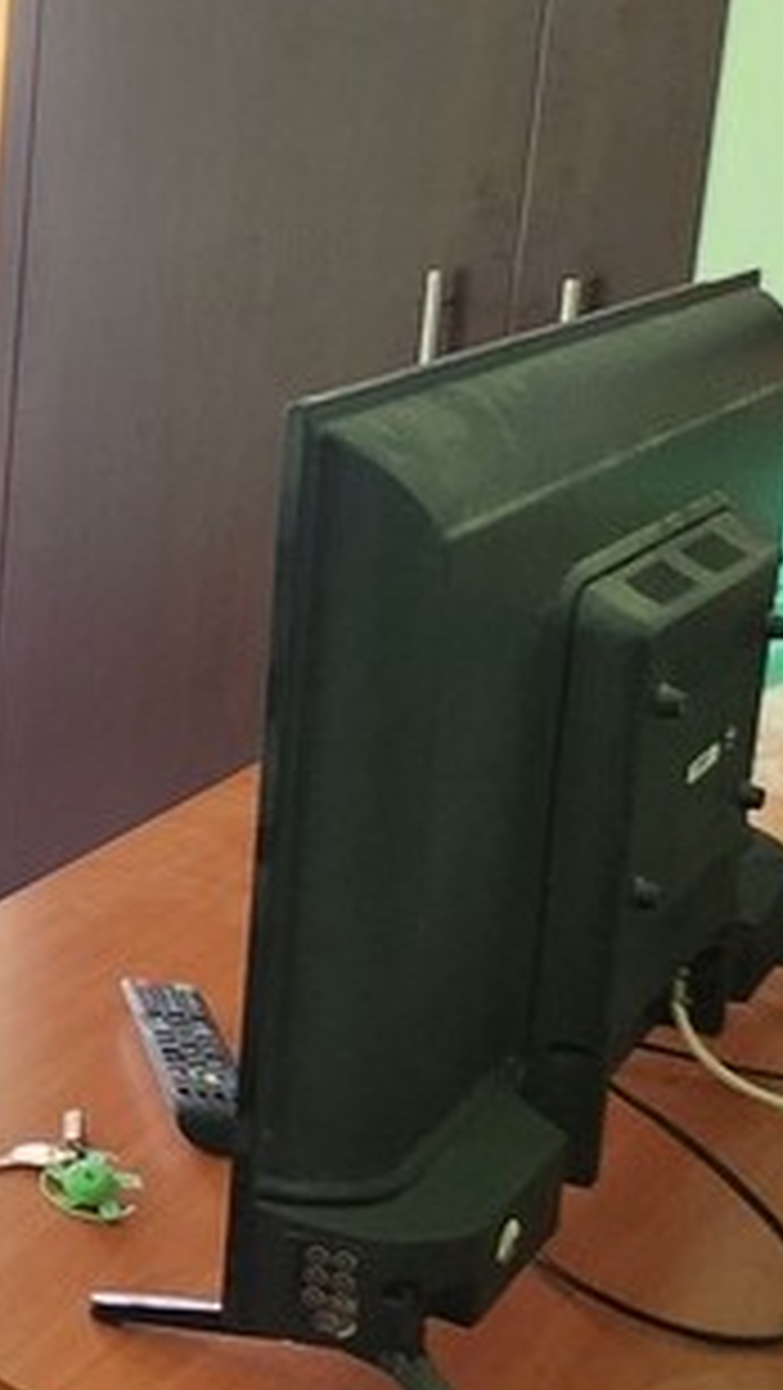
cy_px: 373
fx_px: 1733
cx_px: -878
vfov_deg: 42.6
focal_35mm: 47
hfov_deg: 16.9
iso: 250
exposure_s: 1/50
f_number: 2.2
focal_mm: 1.74
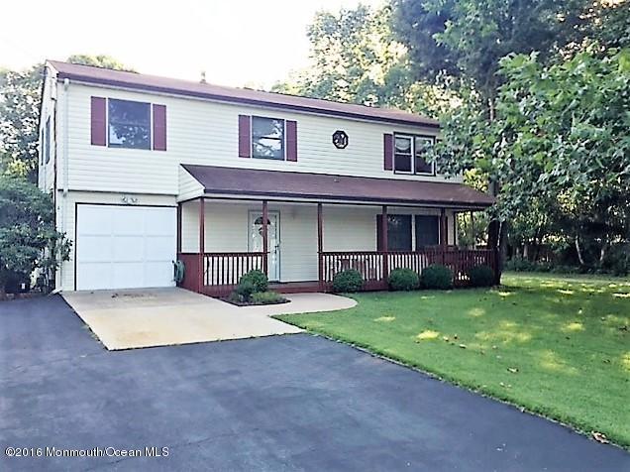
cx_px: 315
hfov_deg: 61.7
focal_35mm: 29
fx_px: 527
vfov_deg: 48.2
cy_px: 236
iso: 32
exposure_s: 1/138
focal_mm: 4.15
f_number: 2.2
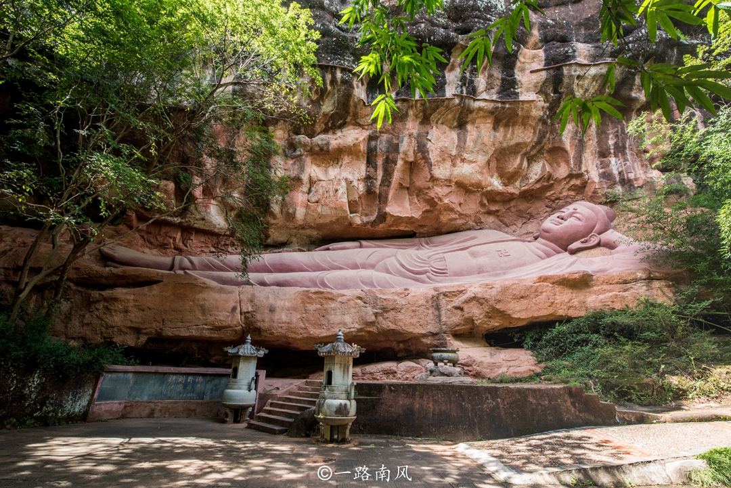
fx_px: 325
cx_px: 366
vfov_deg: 73.8
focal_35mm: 16
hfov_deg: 96.7
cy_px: 244
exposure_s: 1/100
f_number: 9
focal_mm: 16
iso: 500
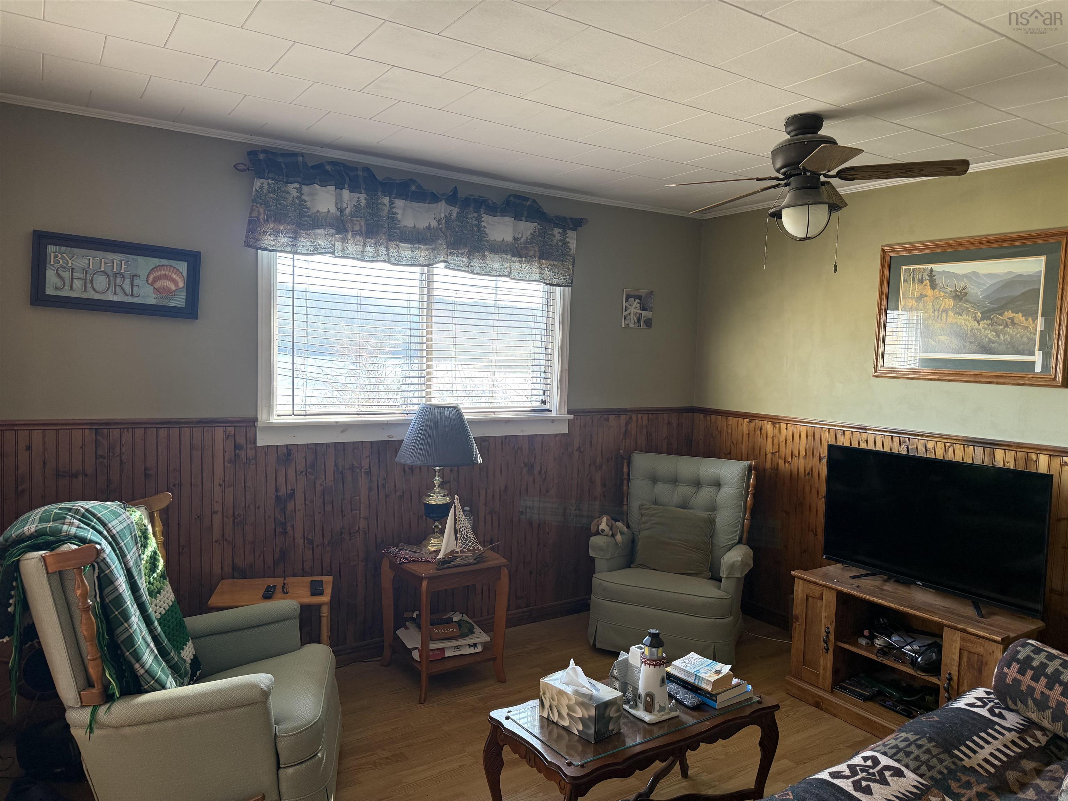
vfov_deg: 56.8
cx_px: 534
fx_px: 740
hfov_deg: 71.6
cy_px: 400
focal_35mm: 24
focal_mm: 6.76
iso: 200
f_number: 1.78
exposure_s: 1/72
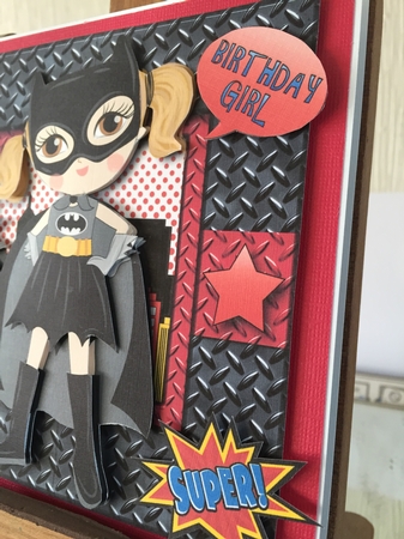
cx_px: 202
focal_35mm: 29
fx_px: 452
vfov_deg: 61.7
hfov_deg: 48.2
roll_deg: +2.5
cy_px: 270
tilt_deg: -12.6
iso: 125
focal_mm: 4.15
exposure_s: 1/33
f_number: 2.2
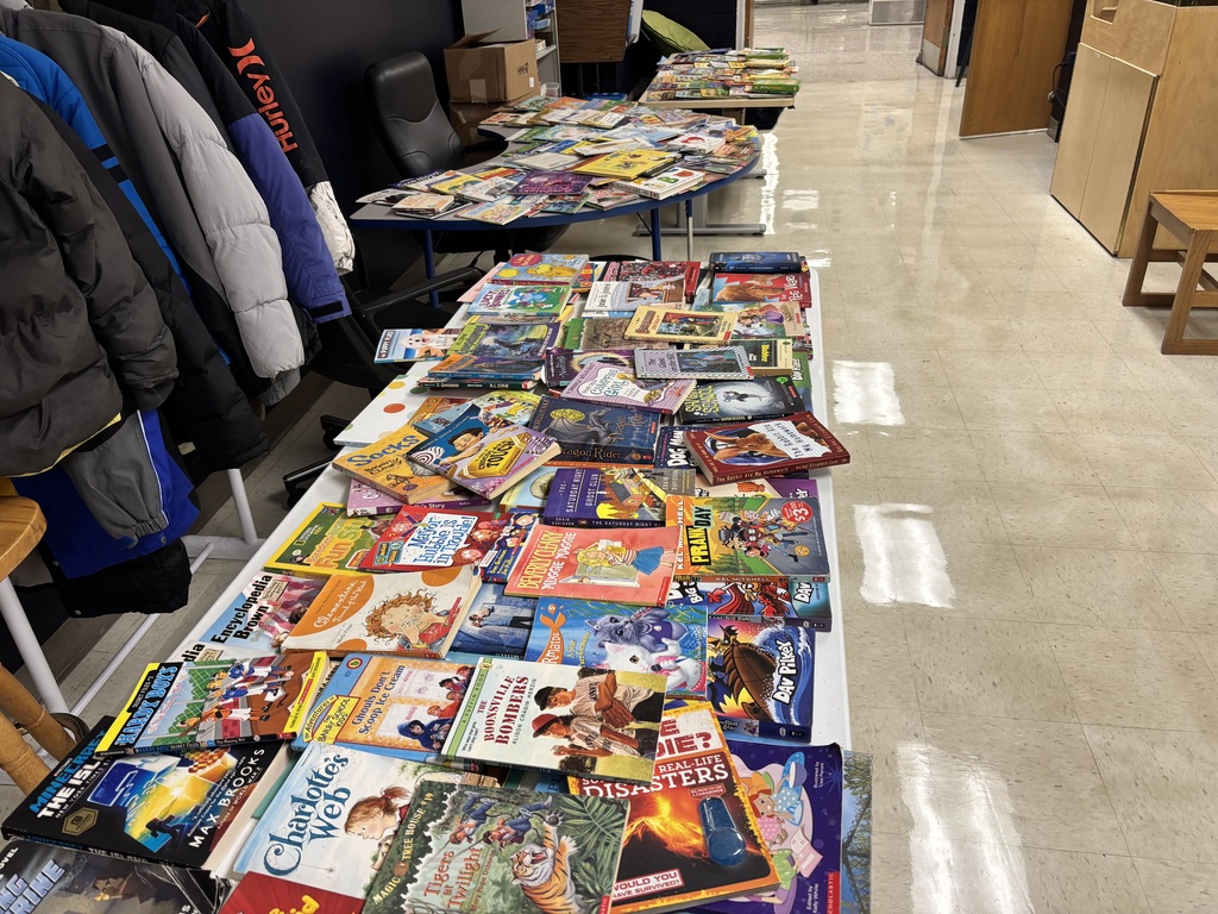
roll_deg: +3.3
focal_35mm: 26
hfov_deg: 67.3
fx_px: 915
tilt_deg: -30.2
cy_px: 457
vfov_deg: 53.1
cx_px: 609
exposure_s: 1/60
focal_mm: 5.96
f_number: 1.6
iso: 125
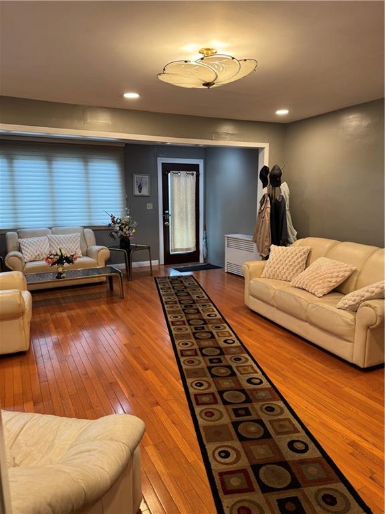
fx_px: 356
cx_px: 192
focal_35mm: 24
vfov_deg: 71.6
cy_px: 257
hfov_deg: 56.8
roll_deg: +0.1
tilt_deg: -11.6
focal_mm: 6.76
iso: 125
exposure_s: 1/60
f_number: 1.78
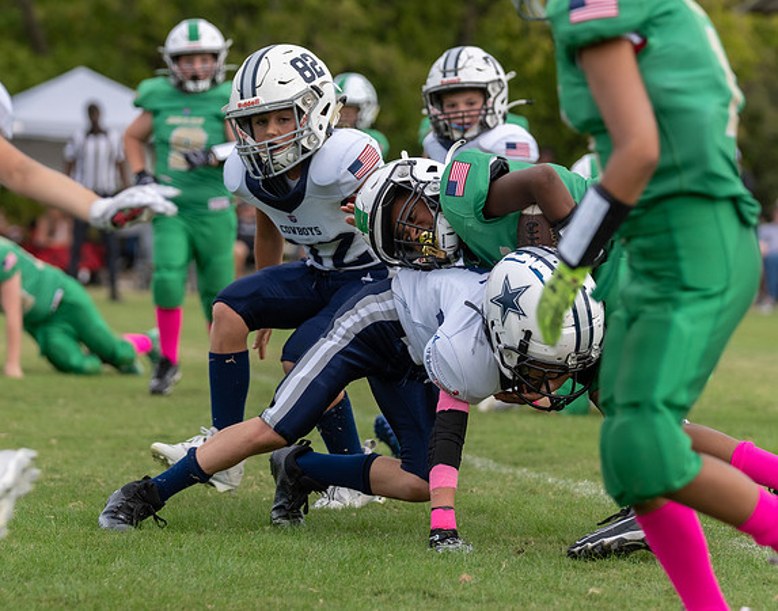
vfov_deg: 7.5
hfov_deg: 9.6
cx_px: 320
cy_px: 334
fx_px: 4655
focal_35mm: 204
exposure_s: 1/1250
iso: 200
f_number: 3.5
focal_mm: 118
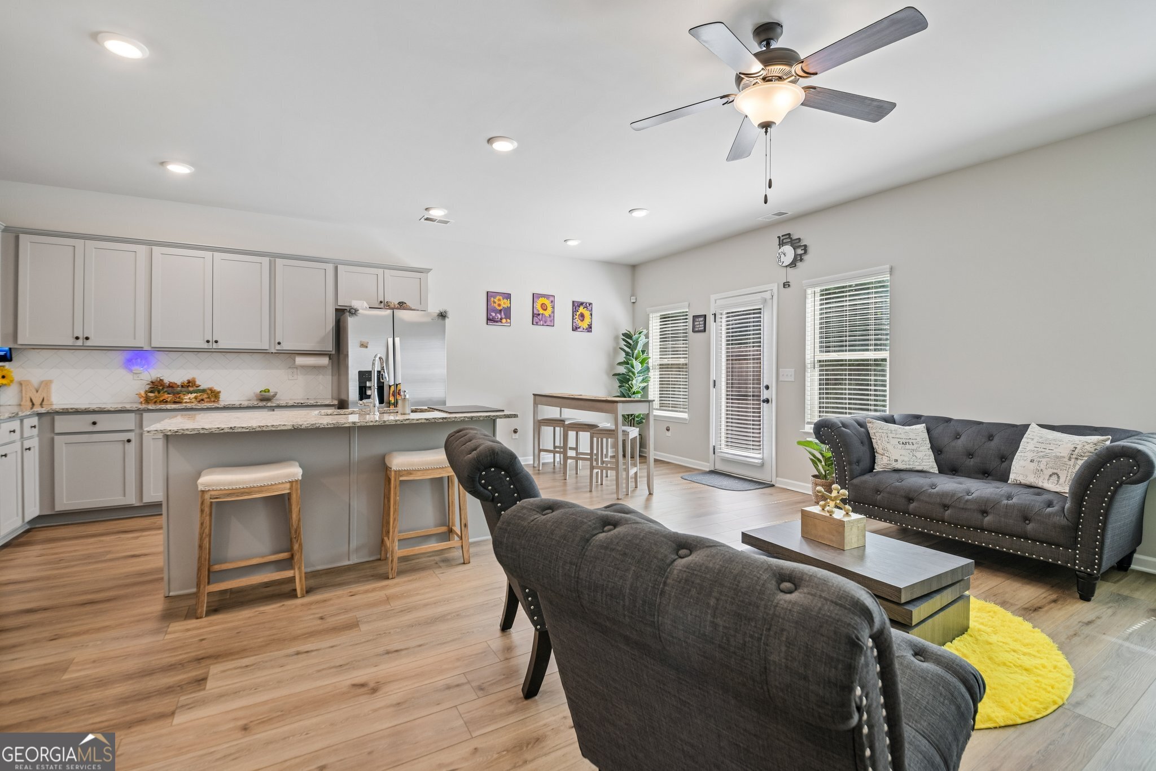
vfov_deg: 77.3
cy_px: 386
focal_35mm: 15
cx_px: 578
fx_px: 482
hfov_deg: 100.4
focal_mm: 15
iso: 64
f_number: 8
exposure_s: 1/25
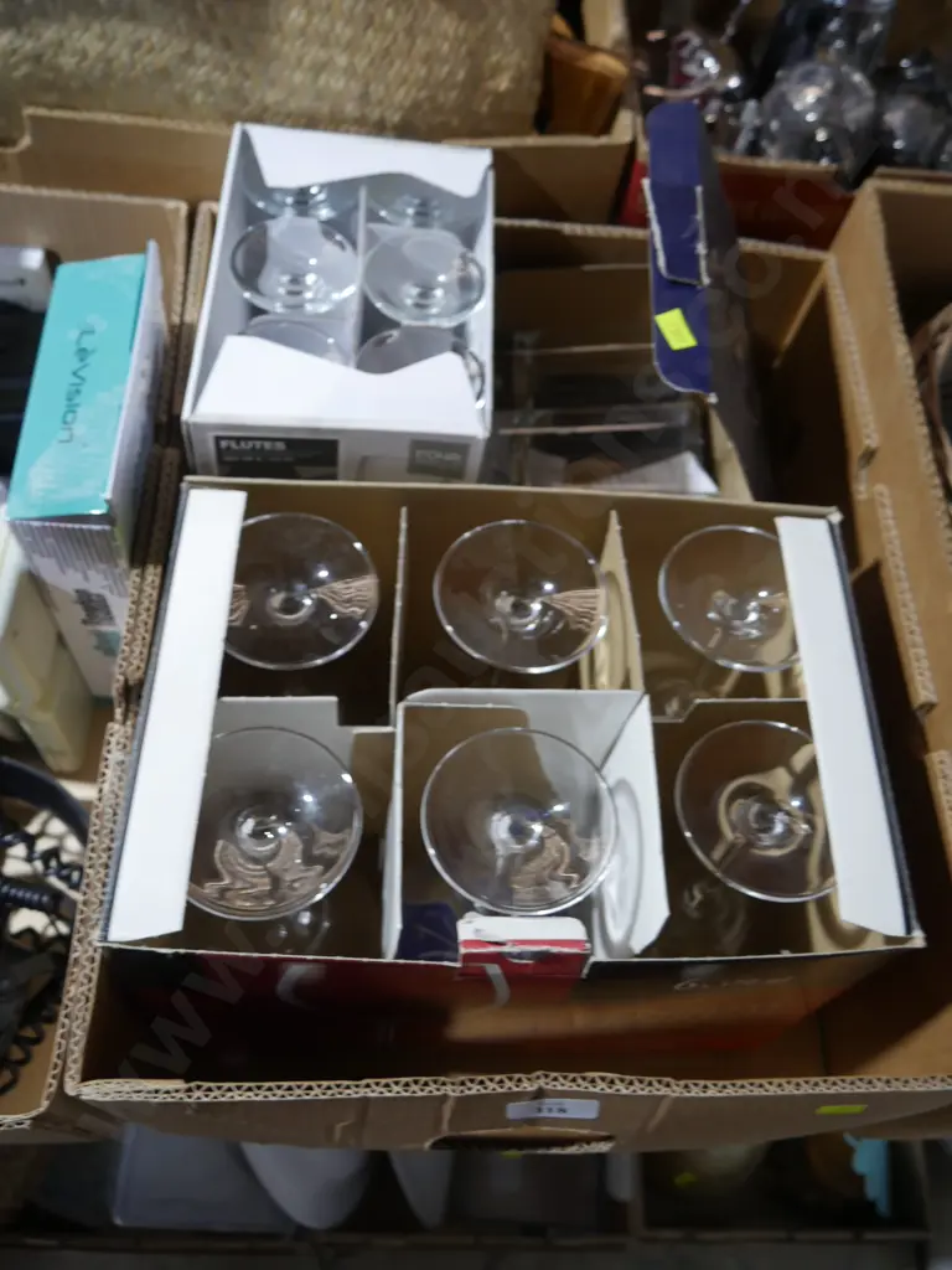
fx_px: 1027
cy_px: 635
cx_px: 476
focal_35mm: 28
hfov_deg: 49.7
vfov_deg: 63.4
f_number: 3.5
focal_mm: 14
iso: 800
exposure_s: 1/60
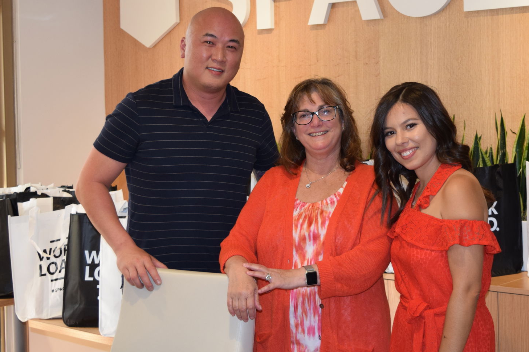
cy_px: 119
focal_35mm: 70
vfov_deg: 19.4
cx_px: 349
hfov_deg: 28.7
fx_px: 1028
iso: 800
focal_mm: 34
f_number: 5.6
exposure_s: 1/125
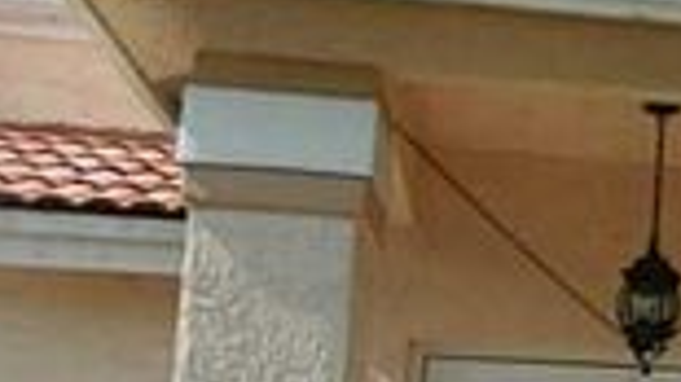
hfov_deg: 21.0
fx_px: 1588
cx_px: 980
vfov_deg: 13.6
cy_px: 371
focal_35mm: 88
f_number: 3.1
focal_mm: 4.5
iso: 80
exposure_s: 1/640
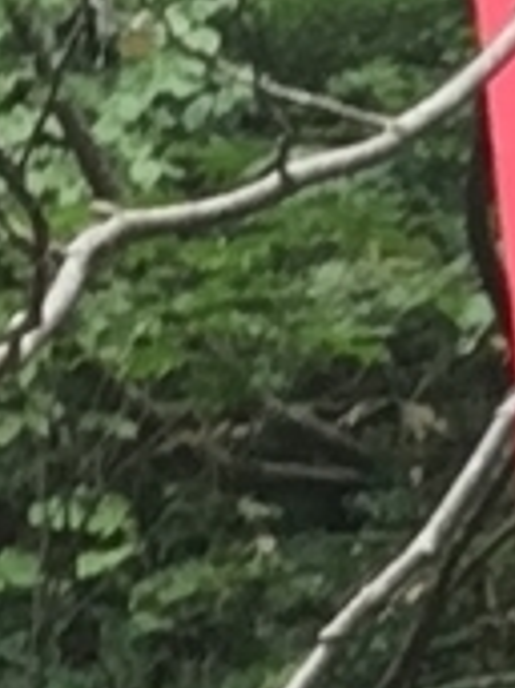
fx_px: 3694
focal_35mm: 186
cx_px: 933
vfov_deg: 9.2
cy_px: 1819
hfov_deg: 7.7
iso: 50
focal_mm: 2.15
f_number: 2.4
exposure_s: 1/60
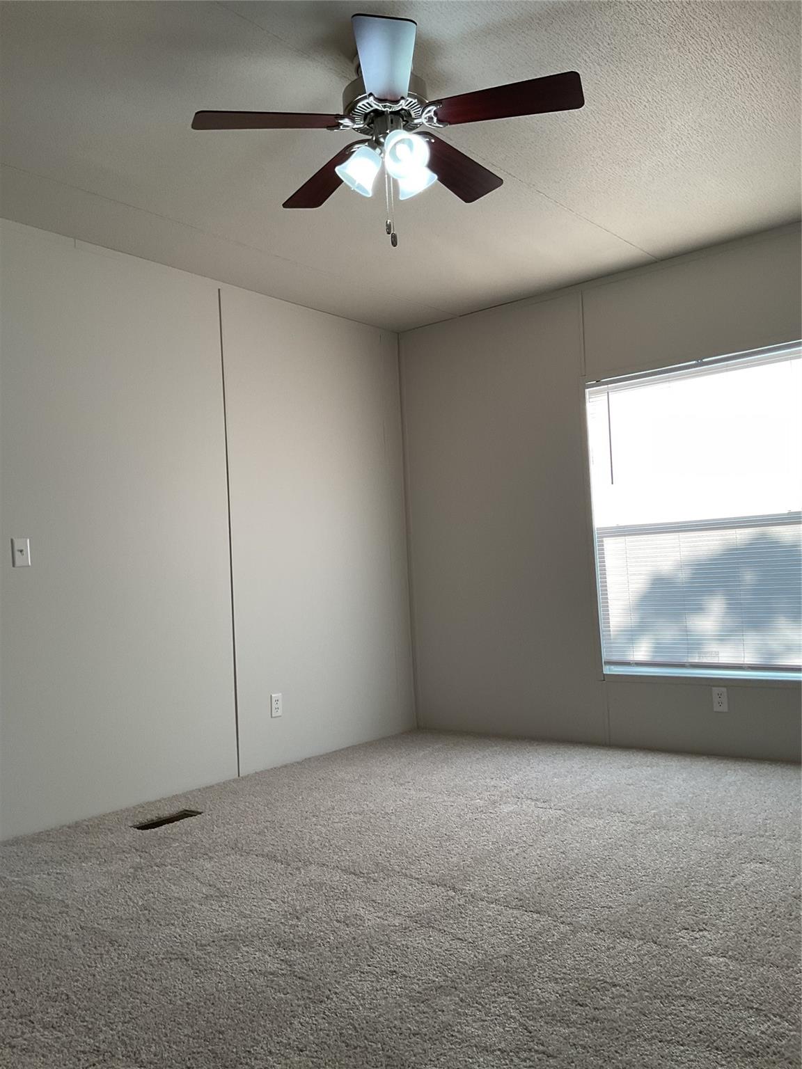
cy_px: 534
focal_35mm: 29
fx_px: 896
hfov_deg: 48.2
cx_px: 401
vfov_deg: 61.7
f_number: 1.8
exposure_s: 1/120
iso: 64
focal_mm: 3
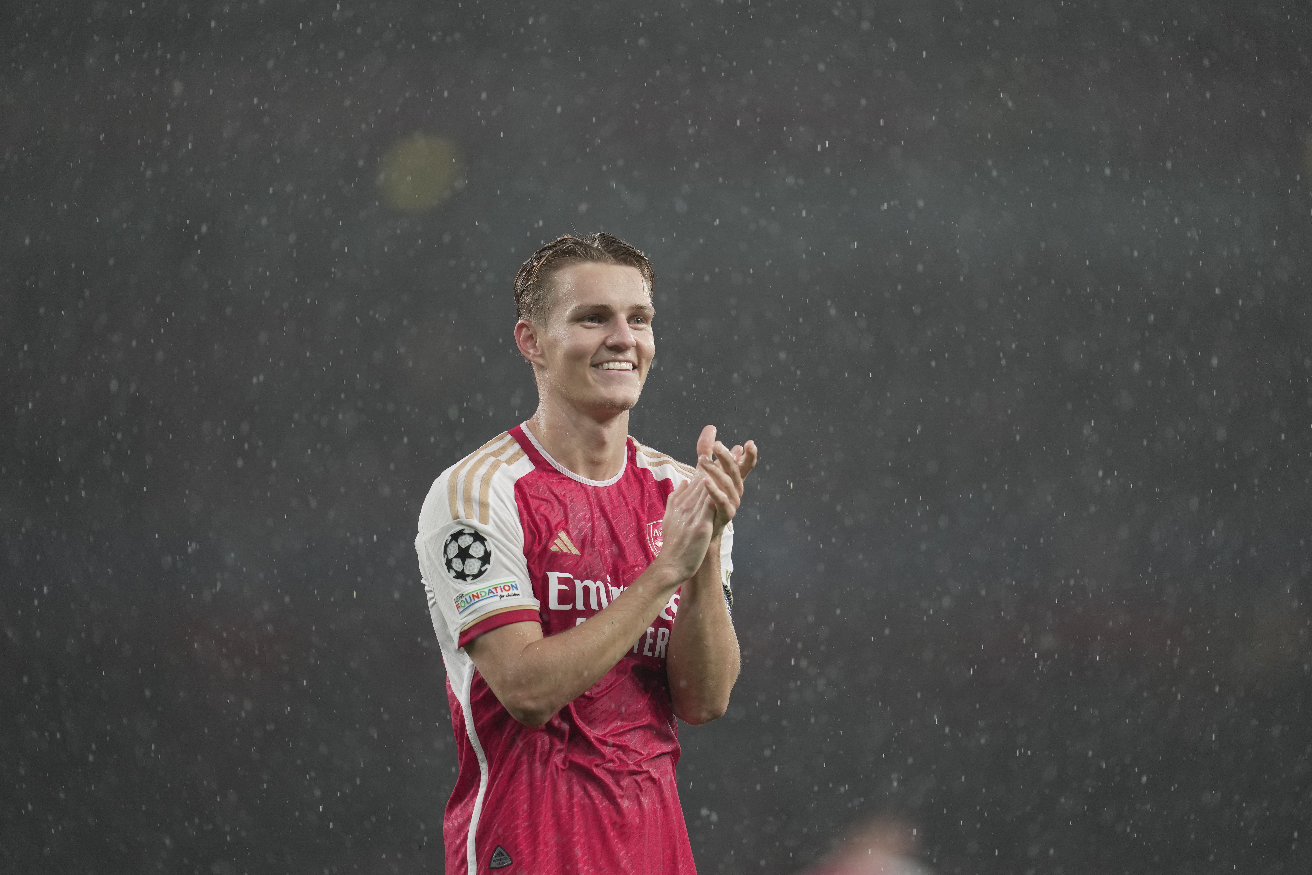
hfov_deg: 5.2
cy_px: 438
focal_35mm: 400
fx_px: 14577
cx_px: 656
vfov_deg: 3.4
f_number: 2.8
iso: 1600
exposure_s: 1/1000
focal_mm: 400
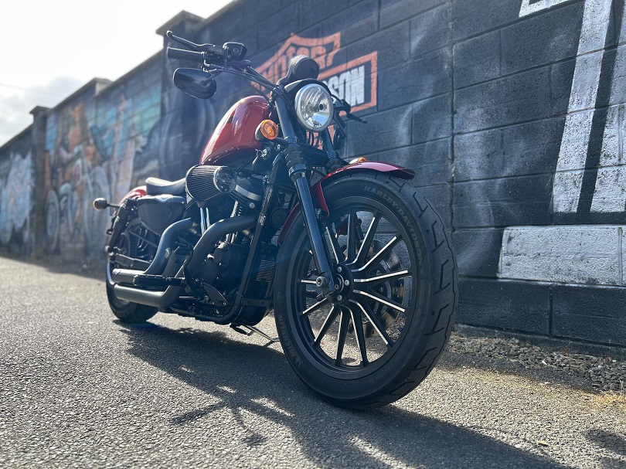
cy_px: 234
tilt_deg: +2.1
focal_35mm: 26
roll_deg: -0.5
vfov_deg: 53.0
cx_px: 313
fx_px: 470
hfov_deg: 67.3
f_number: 1.5
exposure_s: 1/687
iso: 50
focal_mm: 5.7
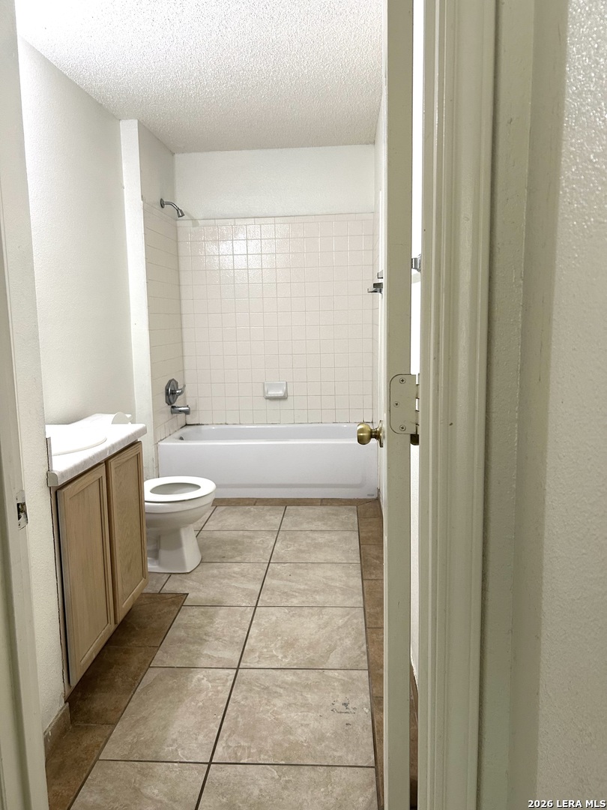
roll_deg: +1.2
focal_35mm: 26
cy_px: 405
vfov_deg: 67.3
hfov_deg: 53.1
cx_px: 304
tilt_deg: -7.4
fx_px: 608
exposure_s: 1/89
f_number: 1.5
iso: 125
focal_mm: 5.7
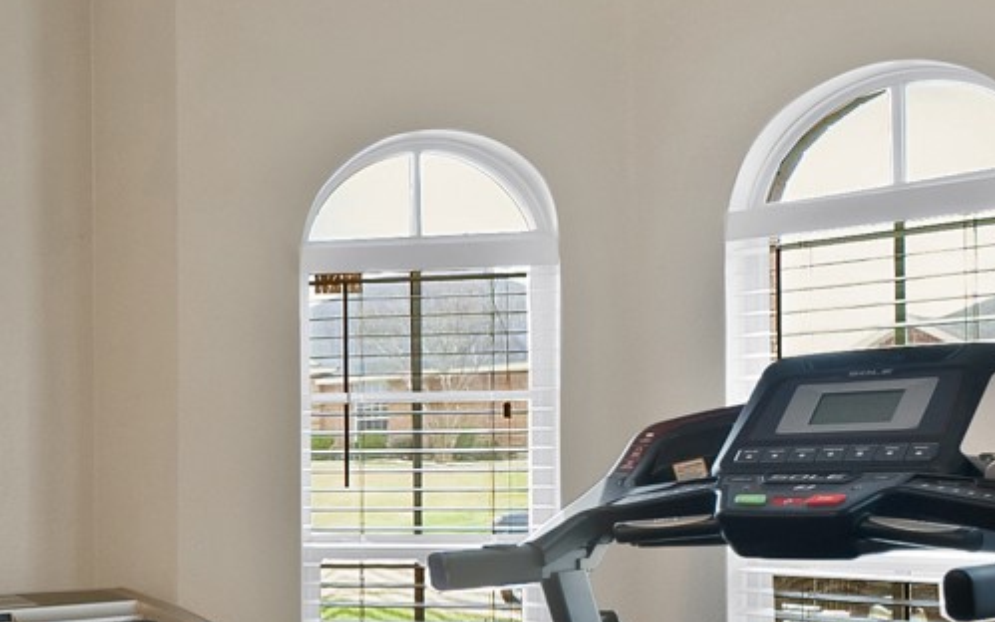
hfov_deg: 33.6
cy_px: 477
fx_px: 1329
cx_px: -191
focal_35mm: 49
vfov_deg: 26.0
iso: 640
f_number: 9
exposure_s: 1/2
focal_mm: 12
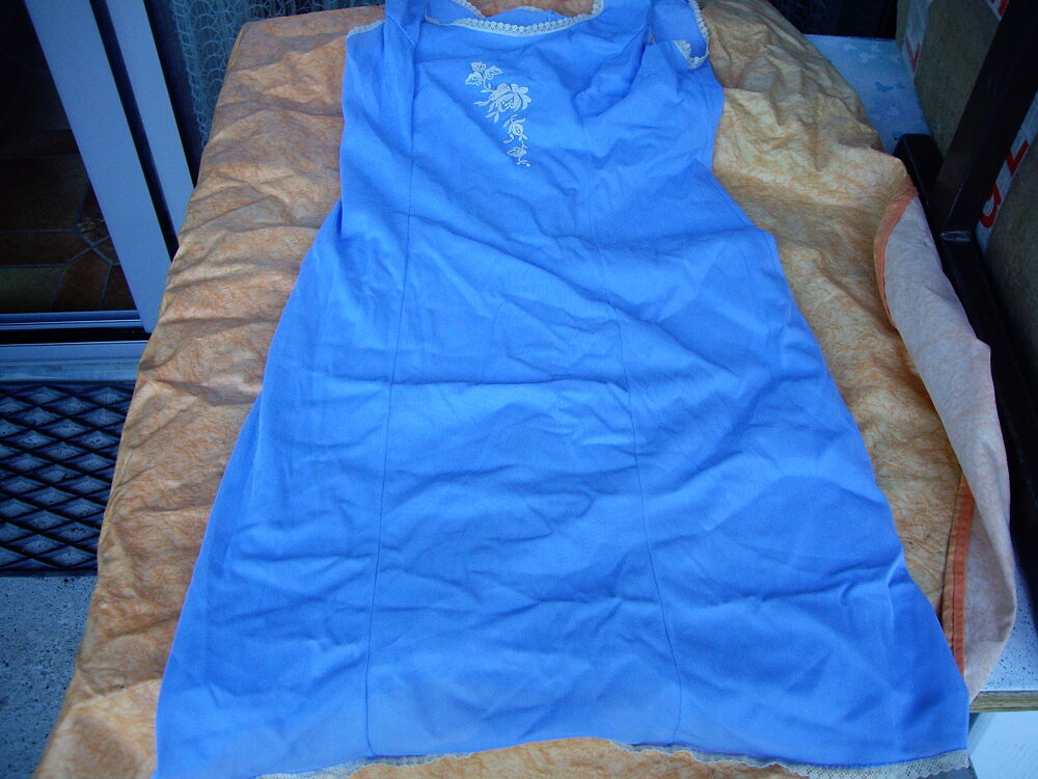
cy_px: 390
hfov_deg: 49.0
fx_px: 1139
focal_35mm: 38
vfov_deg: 37.7
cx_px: 519
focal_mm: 6.2
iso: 100
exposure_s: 1/50
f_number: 2.7
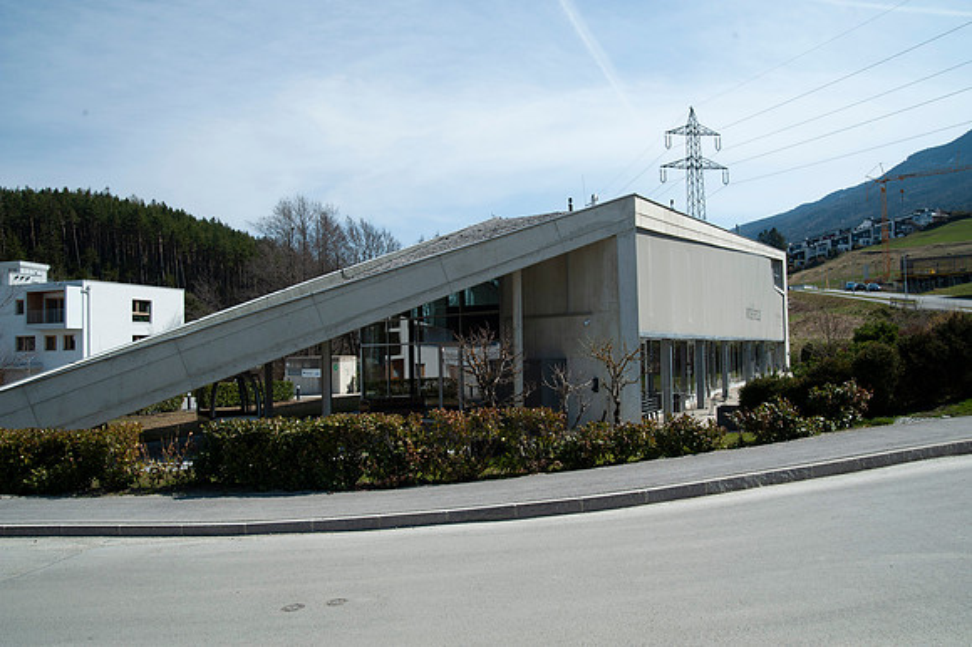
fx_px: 756
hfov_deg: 65.5
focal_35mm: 28
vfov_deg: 46.4
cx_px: 486
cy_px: 324
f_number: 11
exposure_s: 1/500
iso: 200
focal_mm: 28
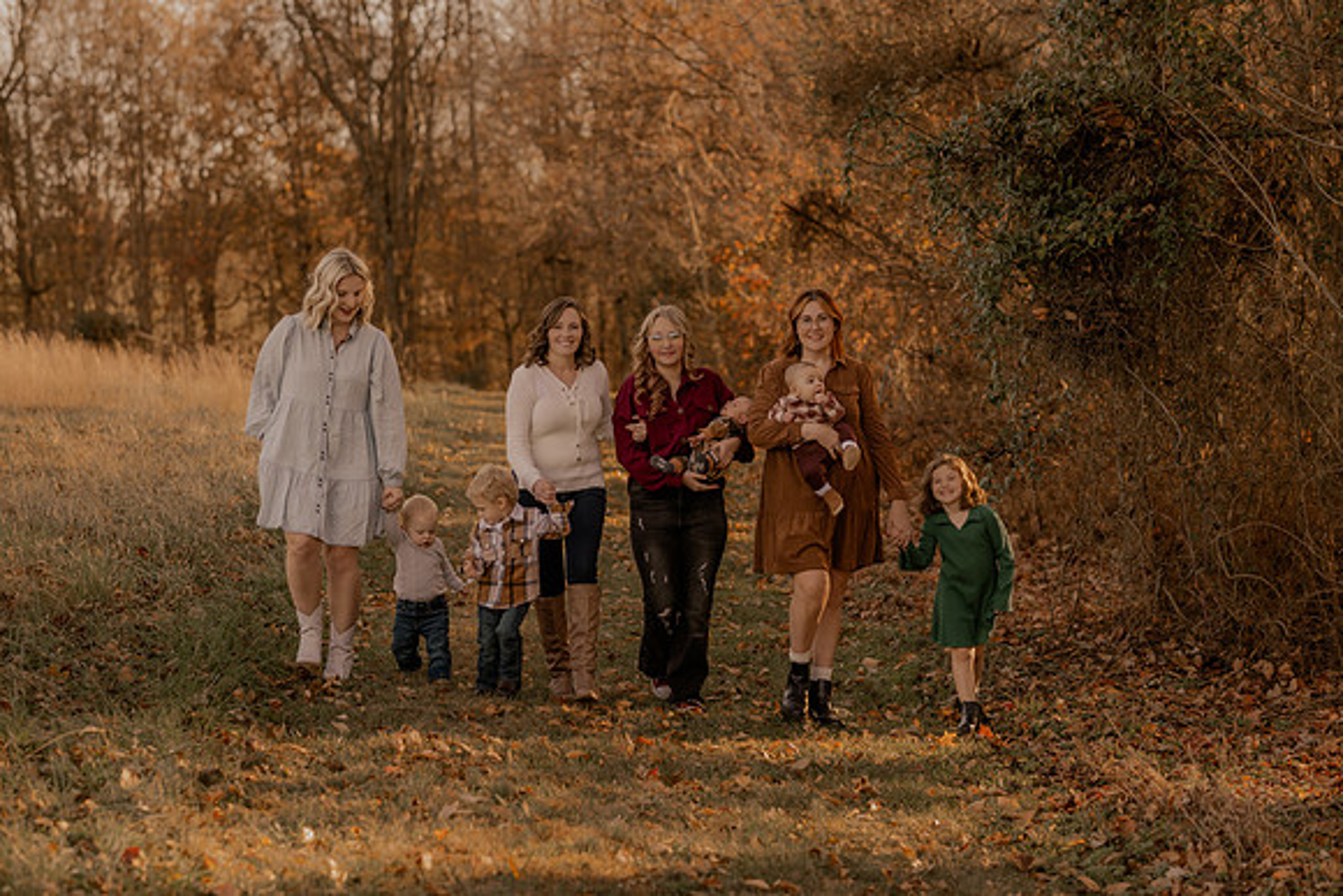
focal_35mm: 85
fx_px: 3172
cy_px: 448
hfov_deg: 23.9
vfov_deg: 16.1
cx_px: 672
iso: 200
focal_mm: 85
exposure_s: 1/320
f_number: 2.8
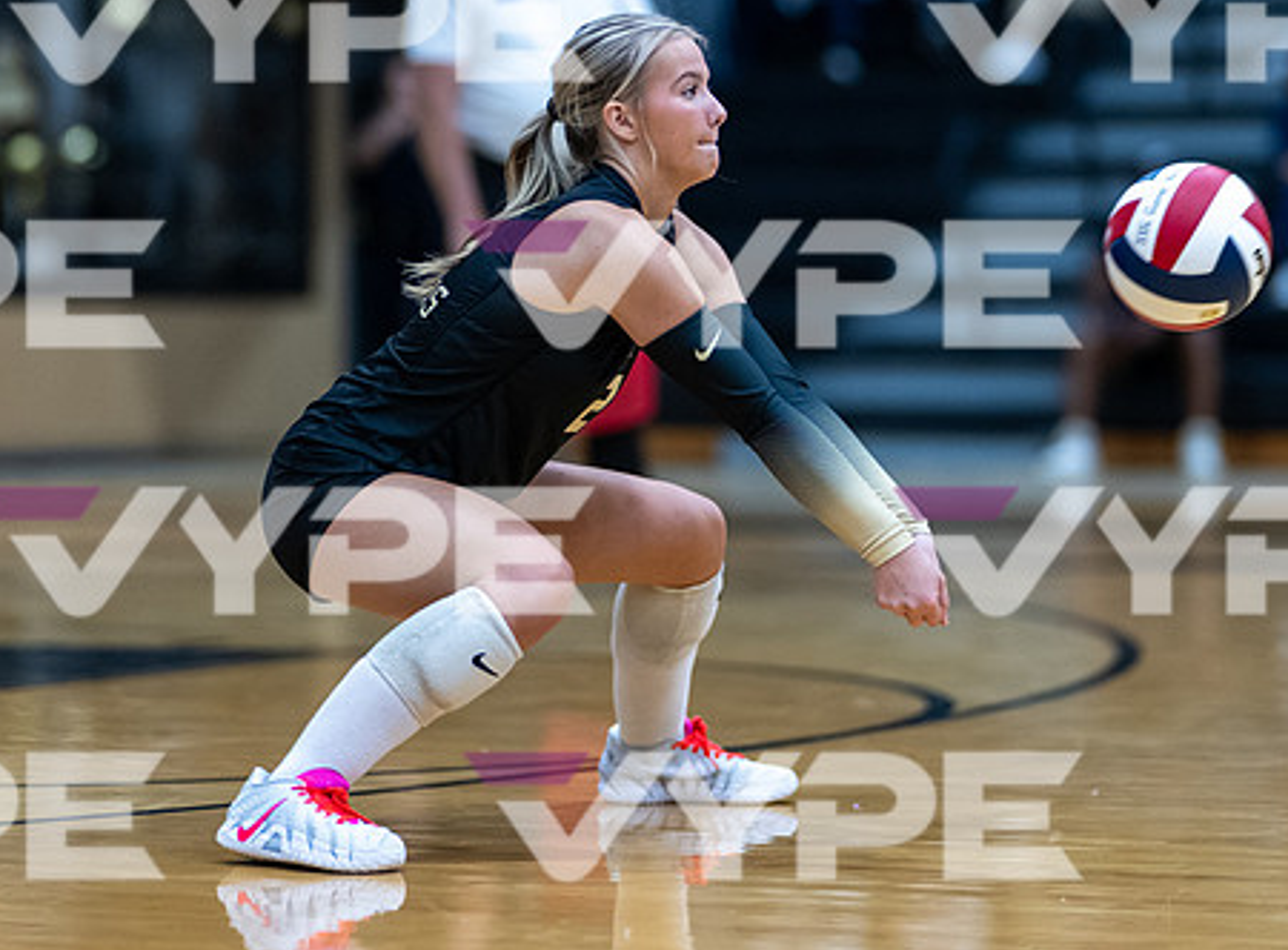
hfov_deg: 11.8
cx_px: 709
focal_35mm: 168
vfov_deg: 8.7
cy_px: 116
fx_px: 6215
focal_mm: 85
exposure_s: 1/1600
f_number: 1.2
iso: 1250
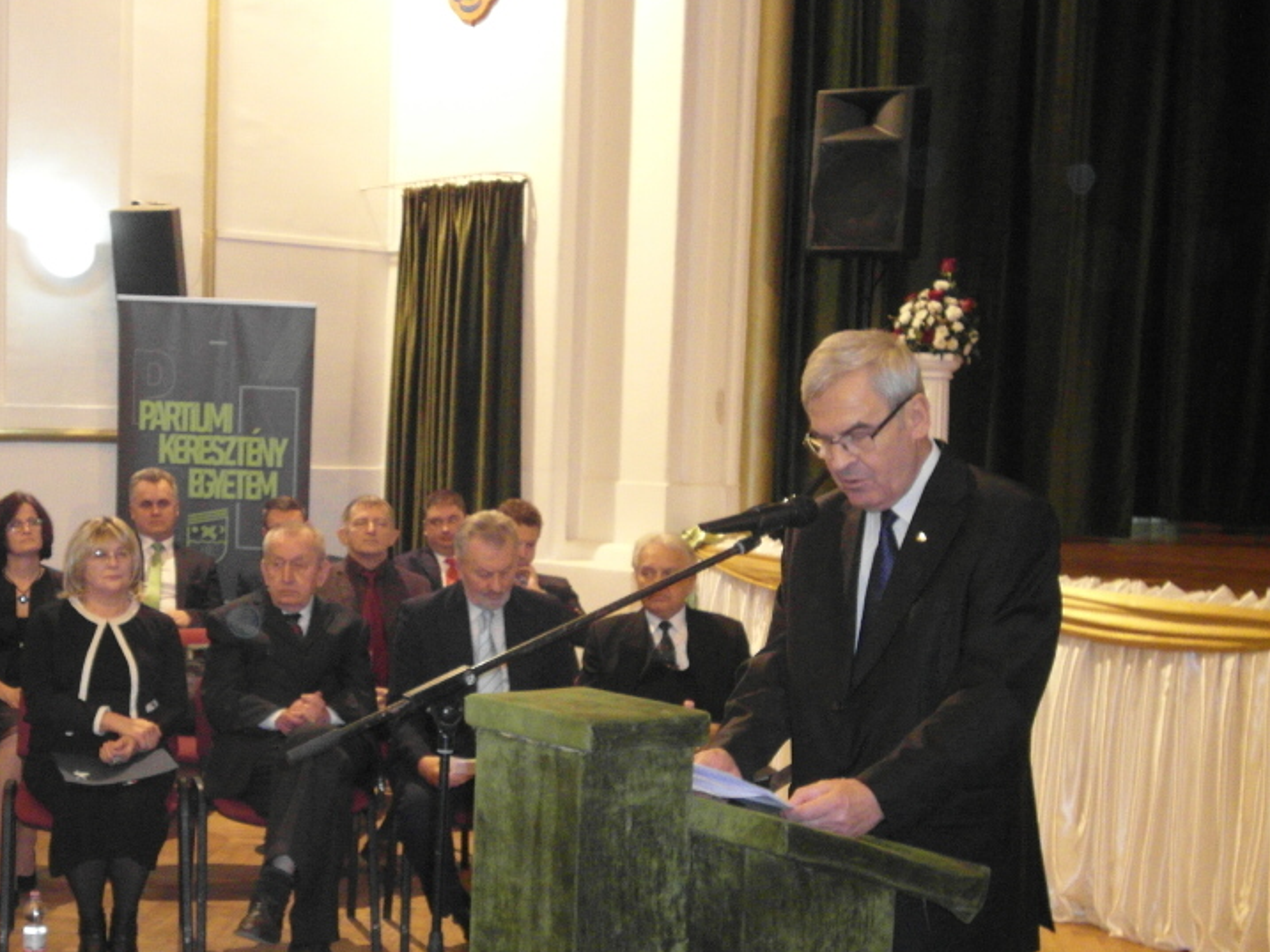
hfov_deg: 37.9
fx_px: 1835
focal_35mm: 50
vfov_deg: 29.0
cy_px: 582
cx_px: 468
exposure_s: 1/30
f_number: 3.5
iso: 800
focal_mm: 6.5
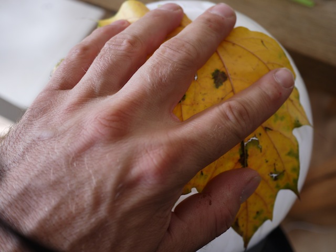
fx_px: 272
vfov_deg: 49.7
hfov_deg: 63.4
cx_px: 168
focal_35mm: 28
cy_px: 126
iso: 160
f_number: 2.5
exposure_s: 1/60
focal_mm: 14
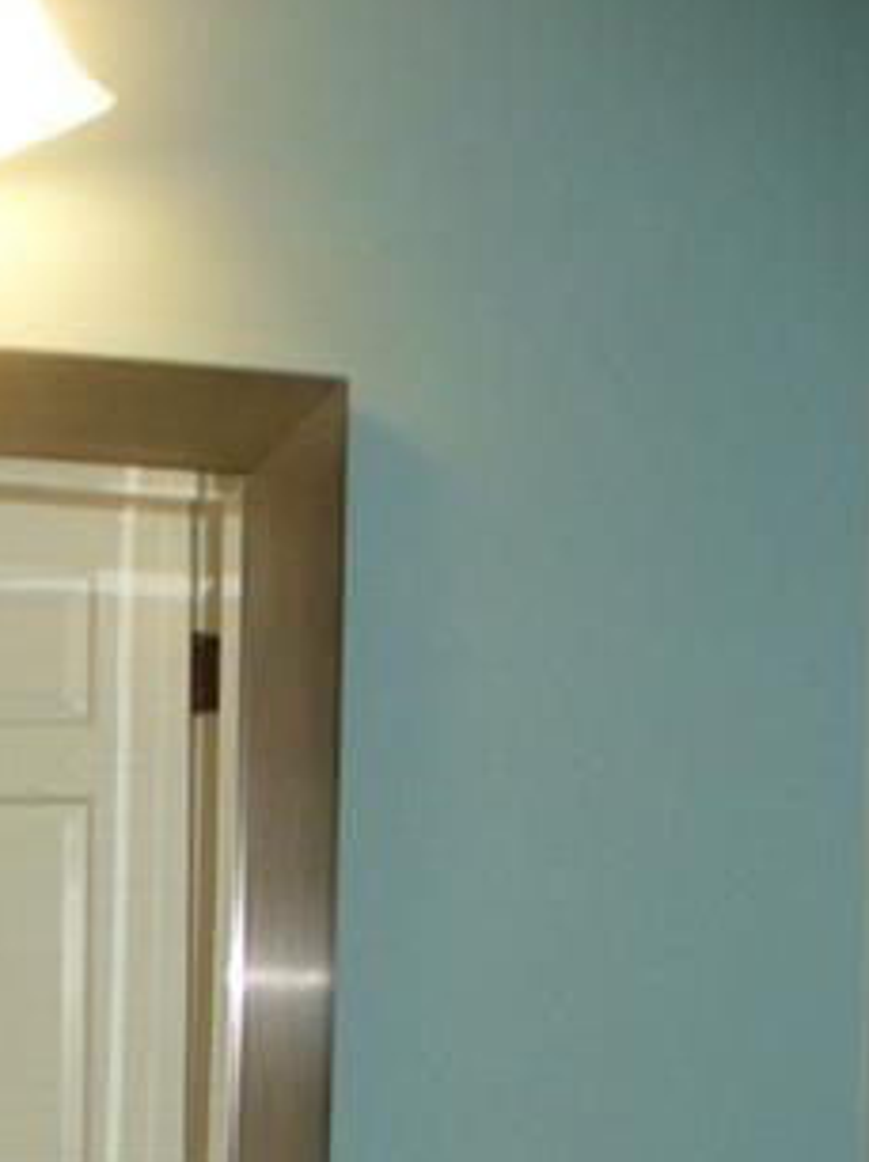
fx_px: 3117
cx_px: -95
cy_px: 1416
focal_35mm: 93
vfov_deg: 19.8
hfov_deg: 15.4
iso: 150
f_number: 2.8
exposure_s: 1/60
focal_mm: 6.1
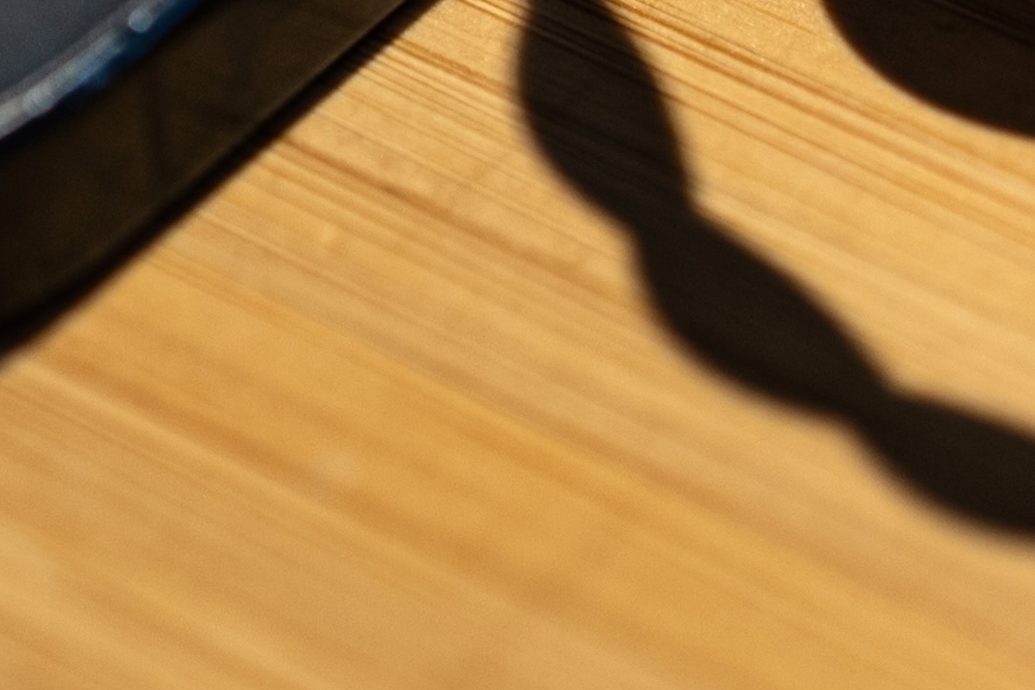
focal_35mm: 278
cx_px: 1035
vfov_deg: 4.9
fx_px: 7992
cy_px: -496
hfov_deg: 7.4
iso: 250
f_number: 2.8
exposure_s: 1/60
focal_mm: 50
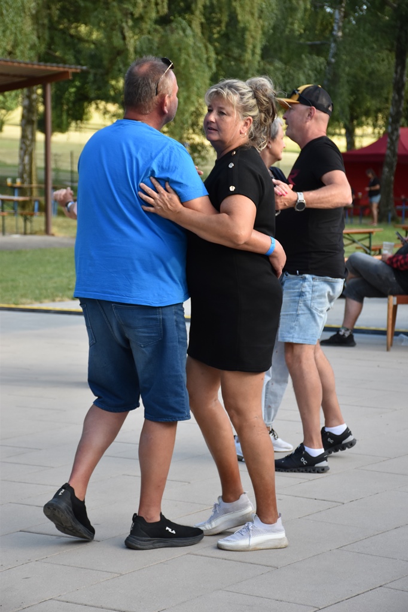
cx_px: 204
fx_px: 1683
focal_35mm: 99
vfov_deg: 20.6
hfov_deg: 13.8
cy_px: 306
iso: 800
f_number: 5
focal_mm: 66
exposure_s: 1/500
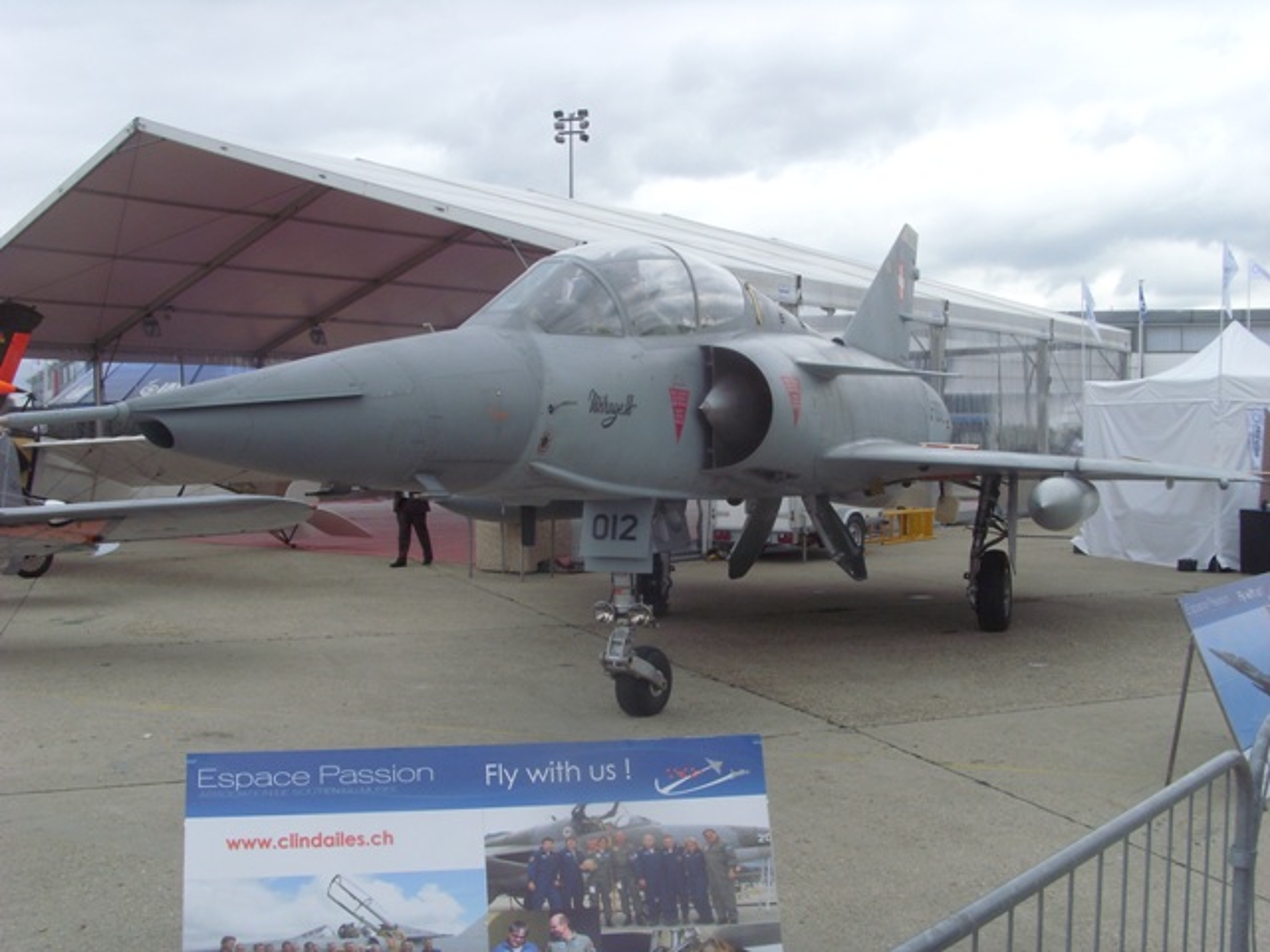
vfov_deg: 39.7
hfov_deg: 51.4
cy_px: 476
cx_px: 635
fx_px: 1321
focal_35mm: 36
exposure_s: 1/250
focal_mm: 6
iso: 80
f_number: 5.5
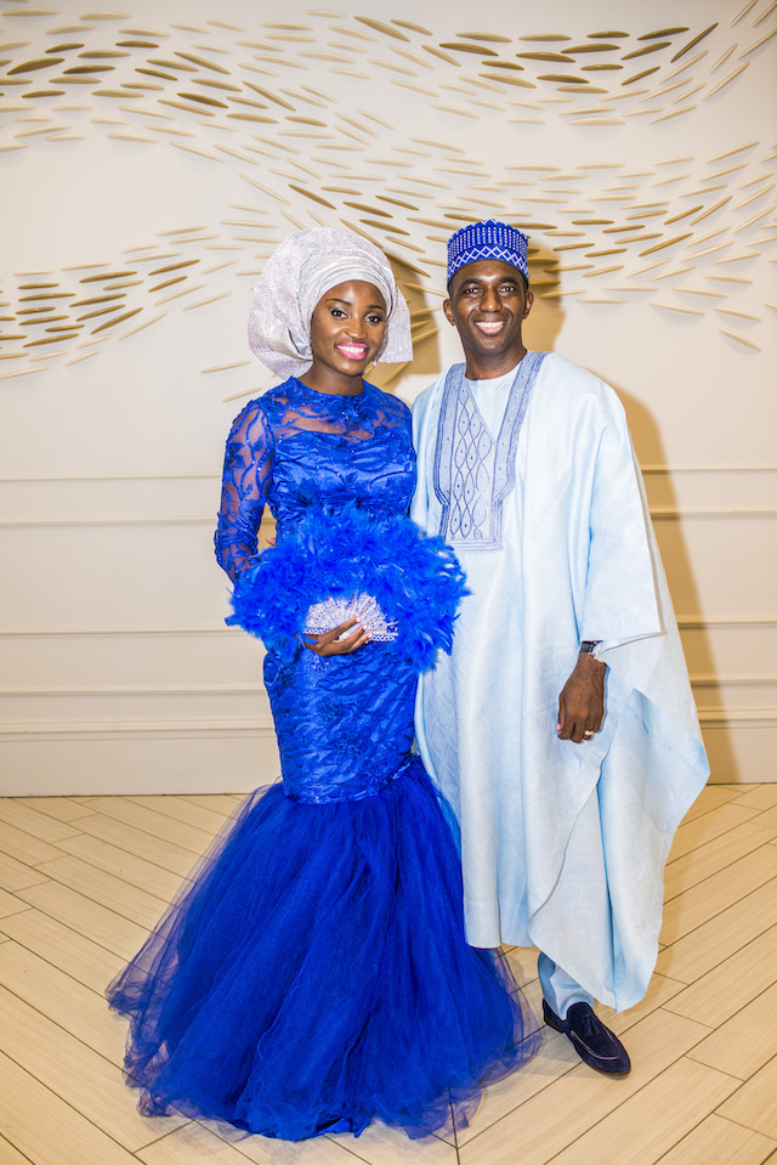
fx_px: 1132
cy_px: 582
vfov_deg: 54.4
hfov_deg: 37.9
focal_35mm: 35
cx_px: 388
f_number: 2.8
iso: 640
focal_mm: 35
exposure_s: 1/60
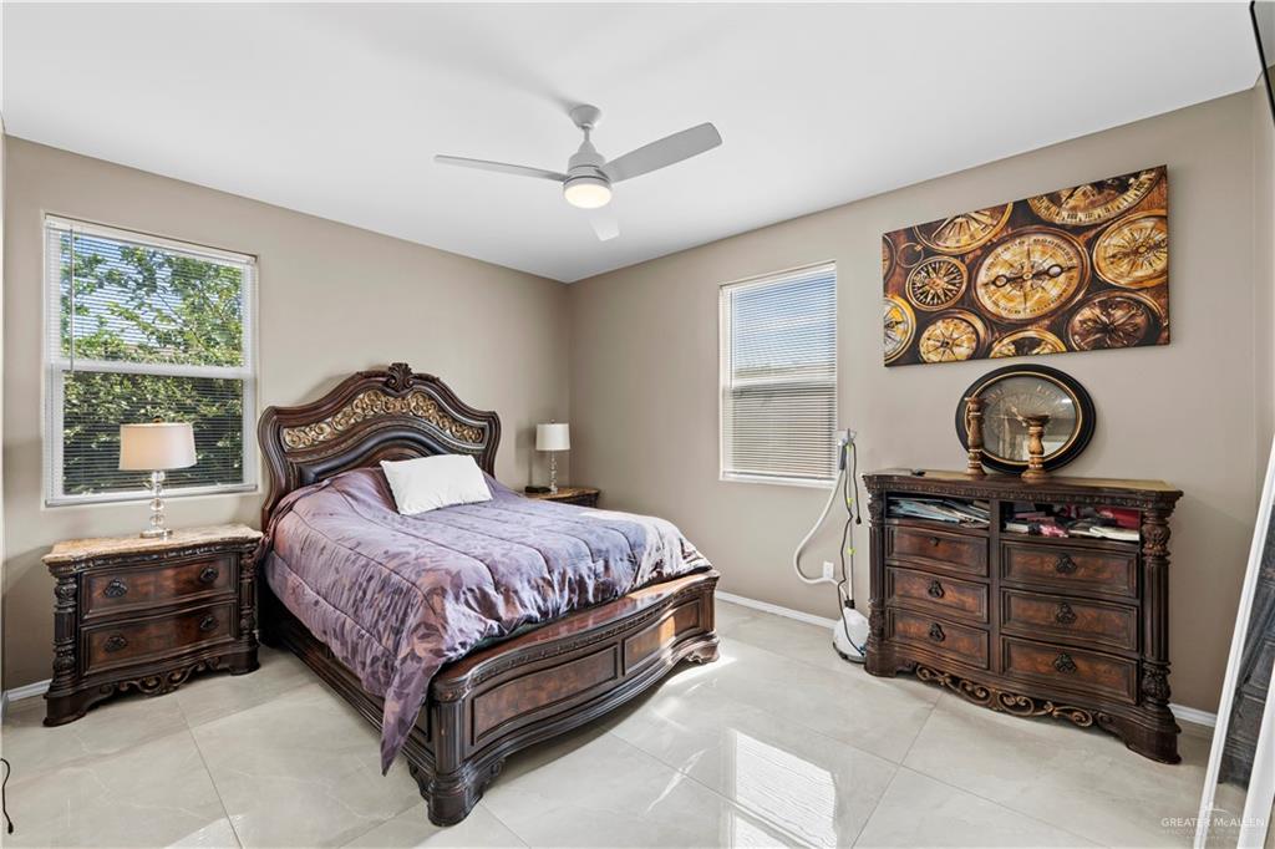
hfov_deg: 104.3
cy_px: 424
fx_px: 496
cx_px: 638
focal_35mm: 14
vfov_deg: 81.2
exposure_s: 1/4
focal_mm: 14
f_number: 5.6
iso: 100
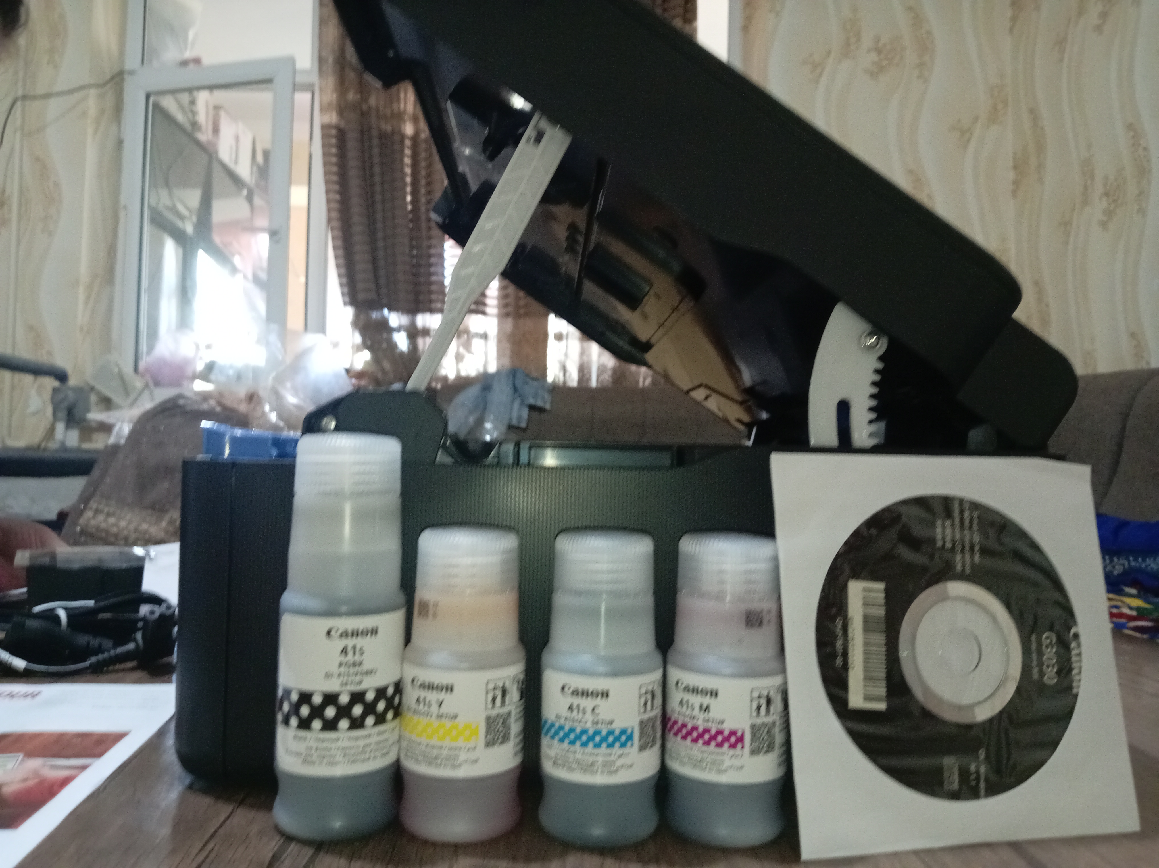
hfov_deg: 65.3
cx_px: 580
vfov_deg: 51.3
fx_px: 904
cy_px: 434
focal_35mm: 27
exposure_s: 1/20
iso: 1568
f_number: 1.8
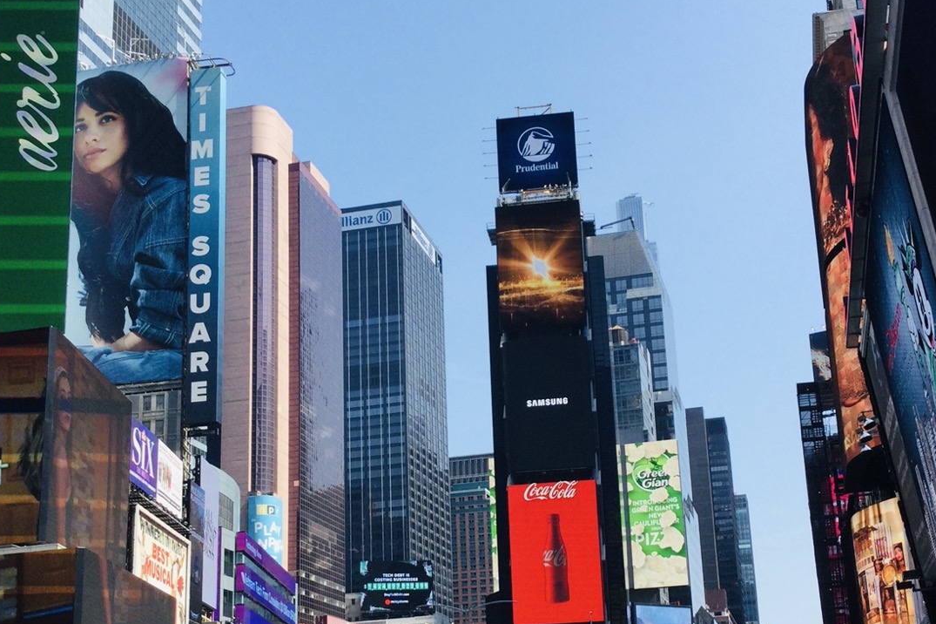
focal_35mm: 48
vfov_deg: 27.8
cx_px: 518
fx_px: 1248
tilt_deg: +16.1
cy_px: 448
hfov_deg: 41.1
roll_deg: +2.5
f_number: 2.4
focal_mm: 3.3
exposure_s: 1/684
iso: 25
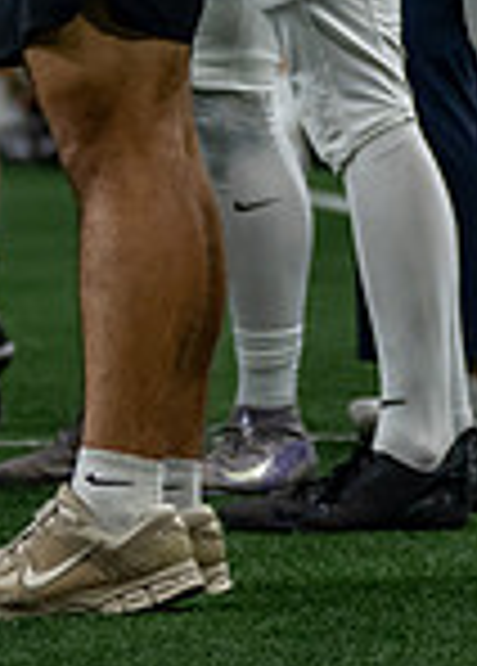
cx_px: 72
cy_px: -319
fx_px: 9542
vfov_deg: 4.0
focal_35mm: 504
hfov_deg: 2.9
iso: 800
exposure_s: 1/400
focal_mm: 88
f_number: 2.8
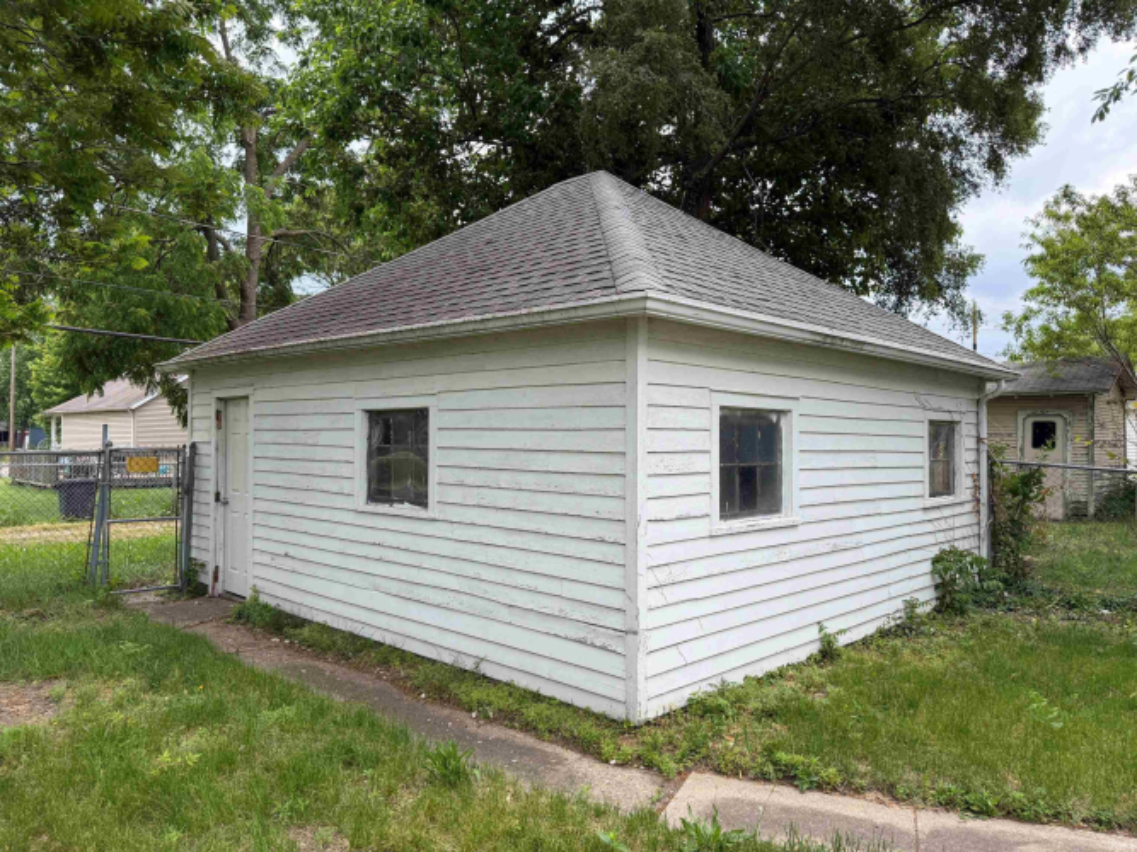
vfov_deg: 56.8
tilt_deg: +0.1
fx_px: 788
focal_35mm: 24
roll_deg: +0.3
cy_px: 426
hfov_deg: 71.6
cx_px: 568
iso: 100
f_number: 1.78
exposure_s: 1/1156
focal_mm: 6.76
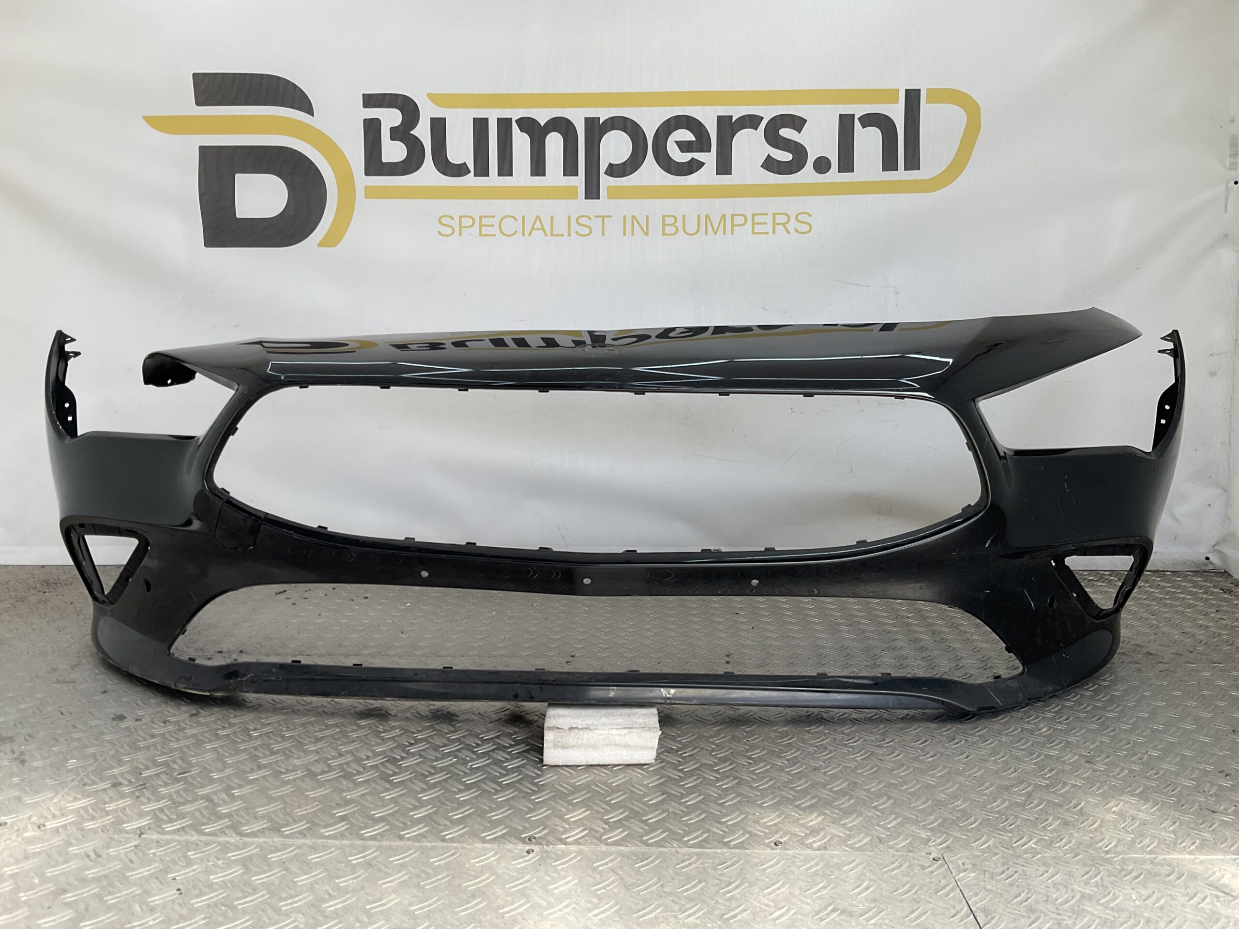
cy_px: 464
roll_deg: -2.0
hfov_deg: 61.7
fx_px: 1038
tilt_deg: -10.0
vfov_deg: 48.2
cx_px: 620
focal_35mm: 29
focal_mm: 3
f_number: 1.8
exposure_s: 1/325
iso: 16
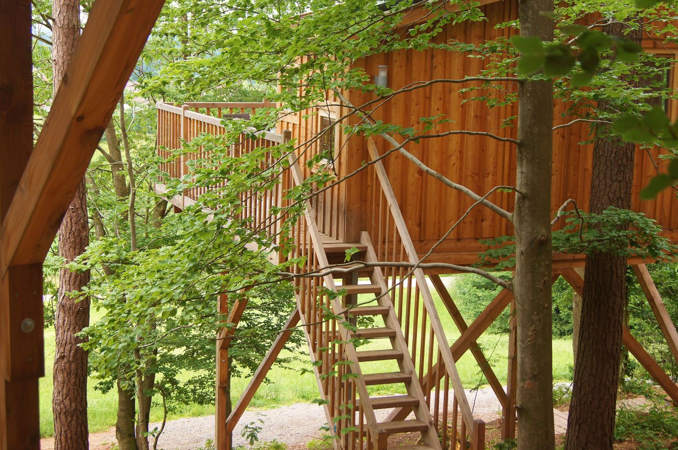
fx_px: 1083
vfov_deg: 23.5
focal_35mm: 58
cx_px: 328
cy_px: 204
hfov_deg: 34.8
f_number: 5
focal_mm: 35
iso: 100
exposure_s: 1/60
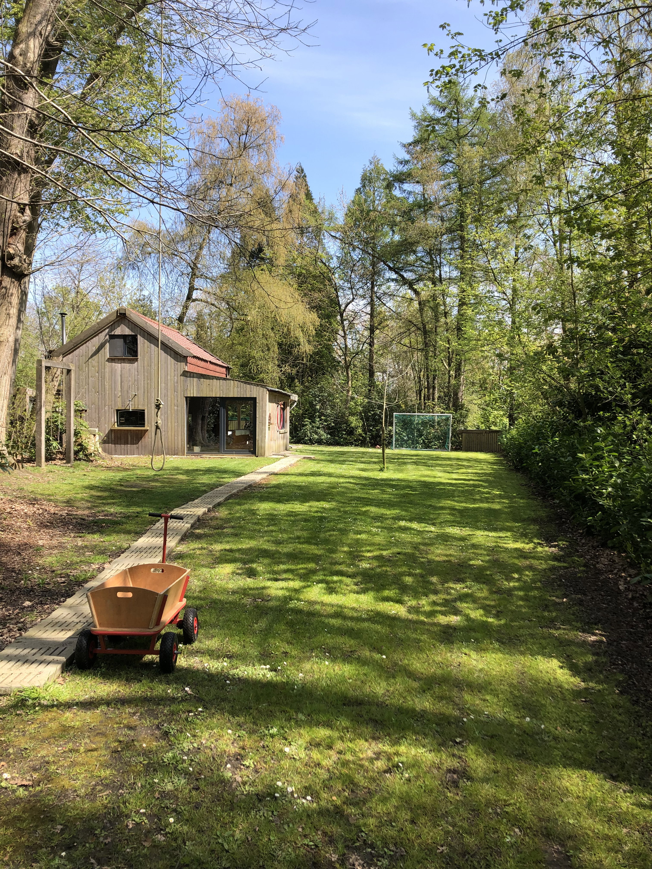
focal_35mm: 28
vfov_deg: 63.4
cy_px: 434
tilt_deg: +0.4
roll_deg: -0.6
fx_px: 703
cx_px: 326
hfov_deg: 49.7
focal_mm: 3.99
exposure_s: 1/623
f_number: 1.8
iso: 20
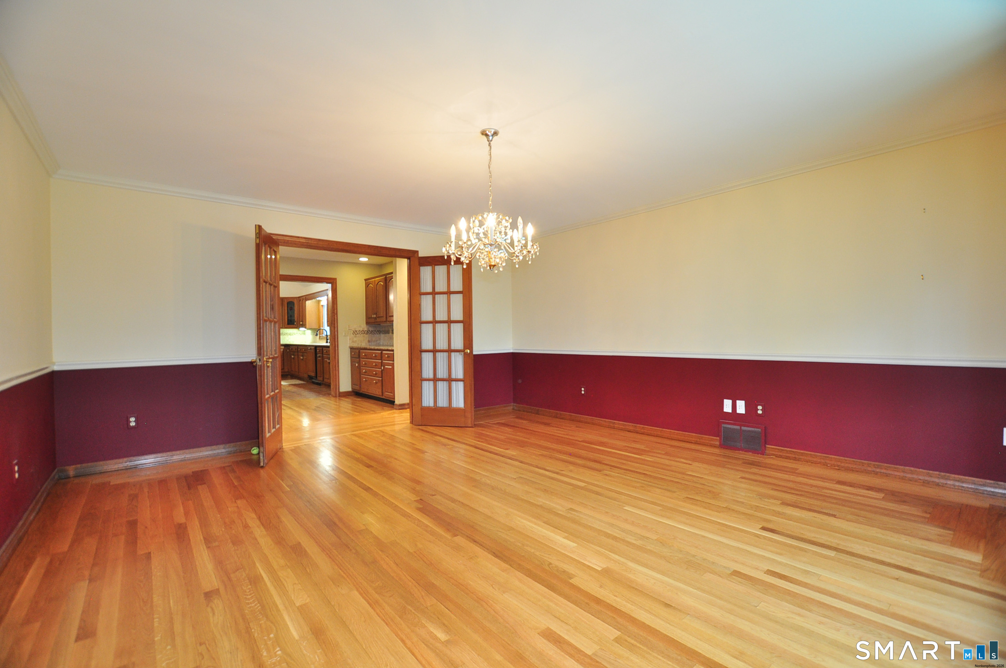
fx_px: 419
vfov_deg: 77.2
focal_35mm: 15
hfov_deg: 100.5
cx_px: 503
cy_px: 334
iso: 500
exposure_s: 1/15
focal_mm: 10
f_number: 4
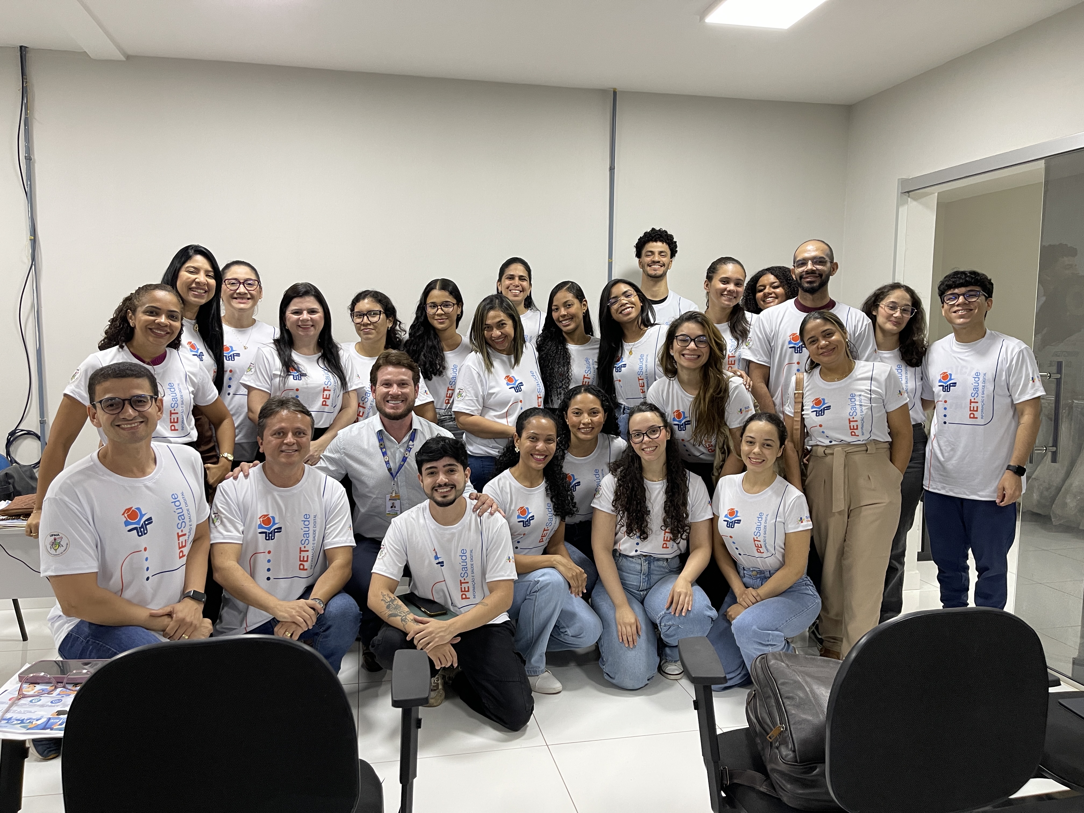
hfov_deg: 69.4
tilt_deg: -5.2
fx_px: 783
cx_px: 542
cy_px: 406
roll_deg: -0.7
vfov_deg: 54.9
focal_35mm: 25
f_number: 1.6
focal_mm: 5.1
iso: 160
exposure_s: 1/60
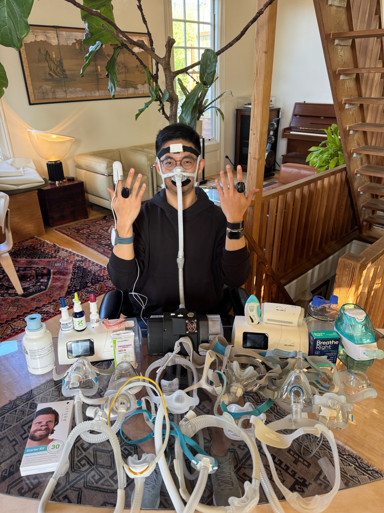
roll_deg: +0.9
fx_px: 355
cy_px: 256
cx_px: 192
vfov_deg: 71.6
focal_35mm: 24
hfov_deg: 56.8
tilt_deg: -28.2
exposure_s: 1/93
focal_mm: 6.76
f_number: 1.78
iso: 200
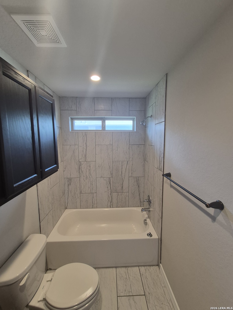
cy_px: 155
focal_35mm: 13
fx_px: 117
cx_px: 116
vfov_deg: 106.2
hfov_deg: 89.9
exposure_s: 1/60
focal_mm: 1.74
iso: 125
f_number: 2.2
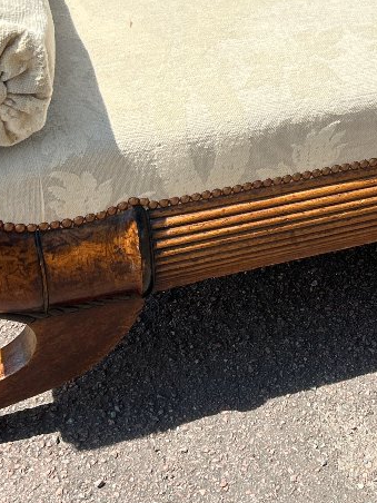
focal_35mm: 69
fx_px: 1002
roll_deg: -4.8
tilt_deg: -29.4
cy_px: 59
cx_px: 348
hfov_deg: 20.8
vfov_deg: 27.3
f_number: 1.5
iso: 50
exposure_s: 1/1645
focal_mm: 5.7
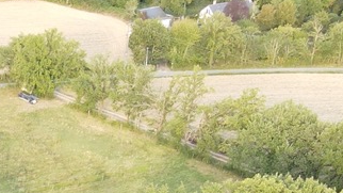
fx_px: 946
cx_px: -76
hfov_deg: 19.3
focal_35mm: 104
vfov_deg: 9.9
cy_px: 497
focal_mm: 4.5
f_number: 2.8
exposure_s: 1/30
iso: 100
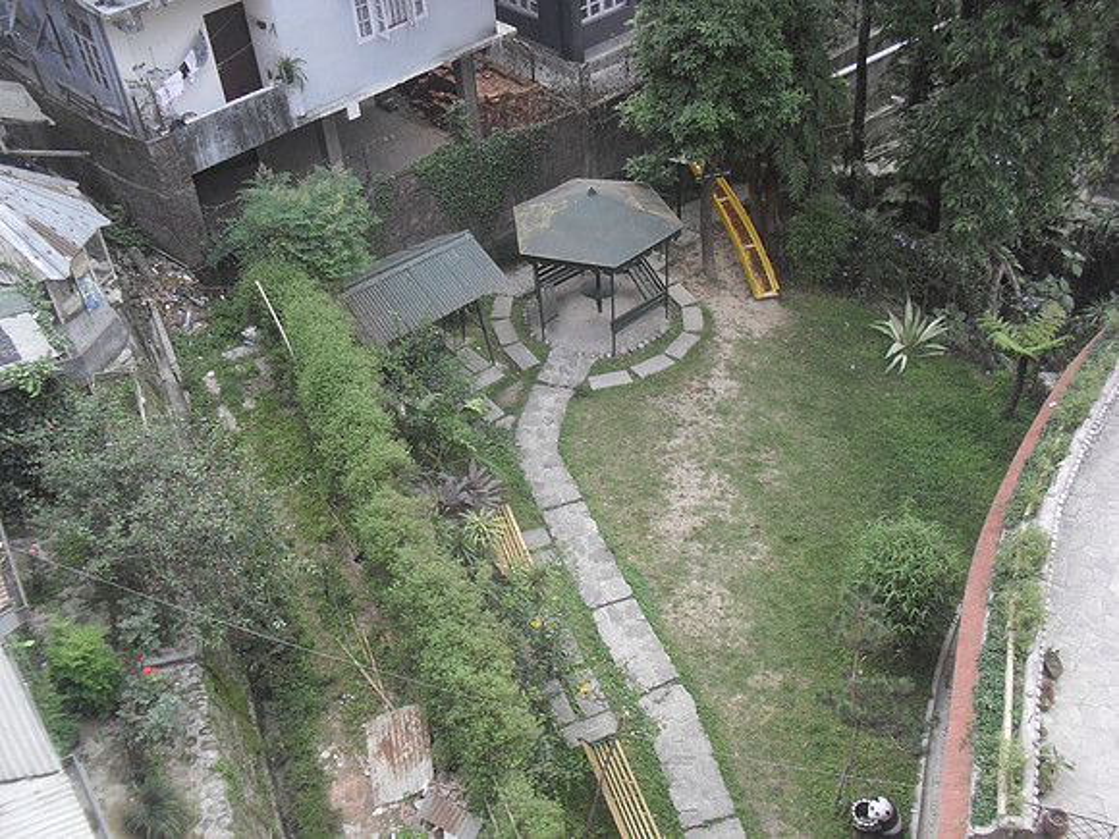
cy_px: 420
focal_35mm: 35
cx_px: 560
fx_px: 1131
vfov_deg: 40.7
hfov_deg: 52.6
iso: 100
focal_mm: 6.3
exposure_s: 1/45
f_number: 3.2
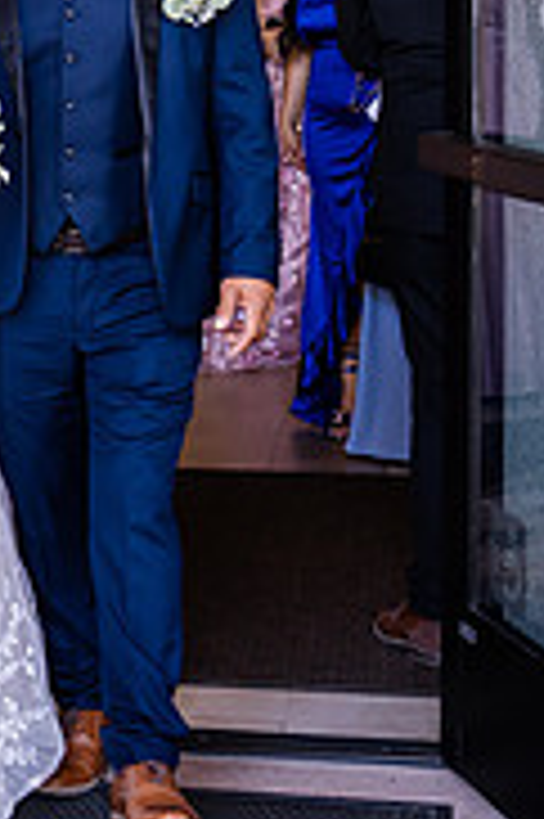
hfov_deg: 12.5
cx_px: -256
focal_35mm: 104
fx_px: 2362
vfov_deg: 19.4
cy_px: 140
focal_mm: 28
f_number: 2.8
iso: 640
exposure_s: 1/320
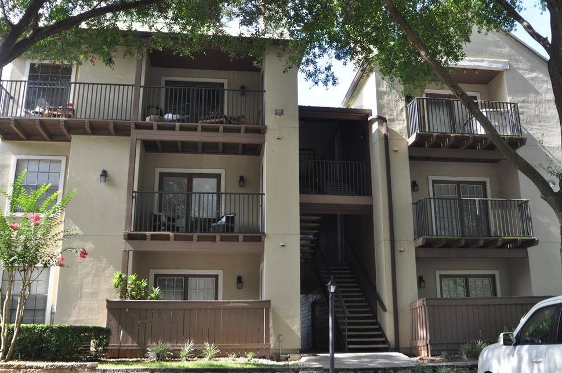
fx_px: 593
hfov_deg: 50.7
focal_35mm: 38
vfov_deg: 35.0
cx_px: 290
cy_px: 177
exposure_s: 1/125
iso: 200
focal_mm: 24
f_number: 5.6
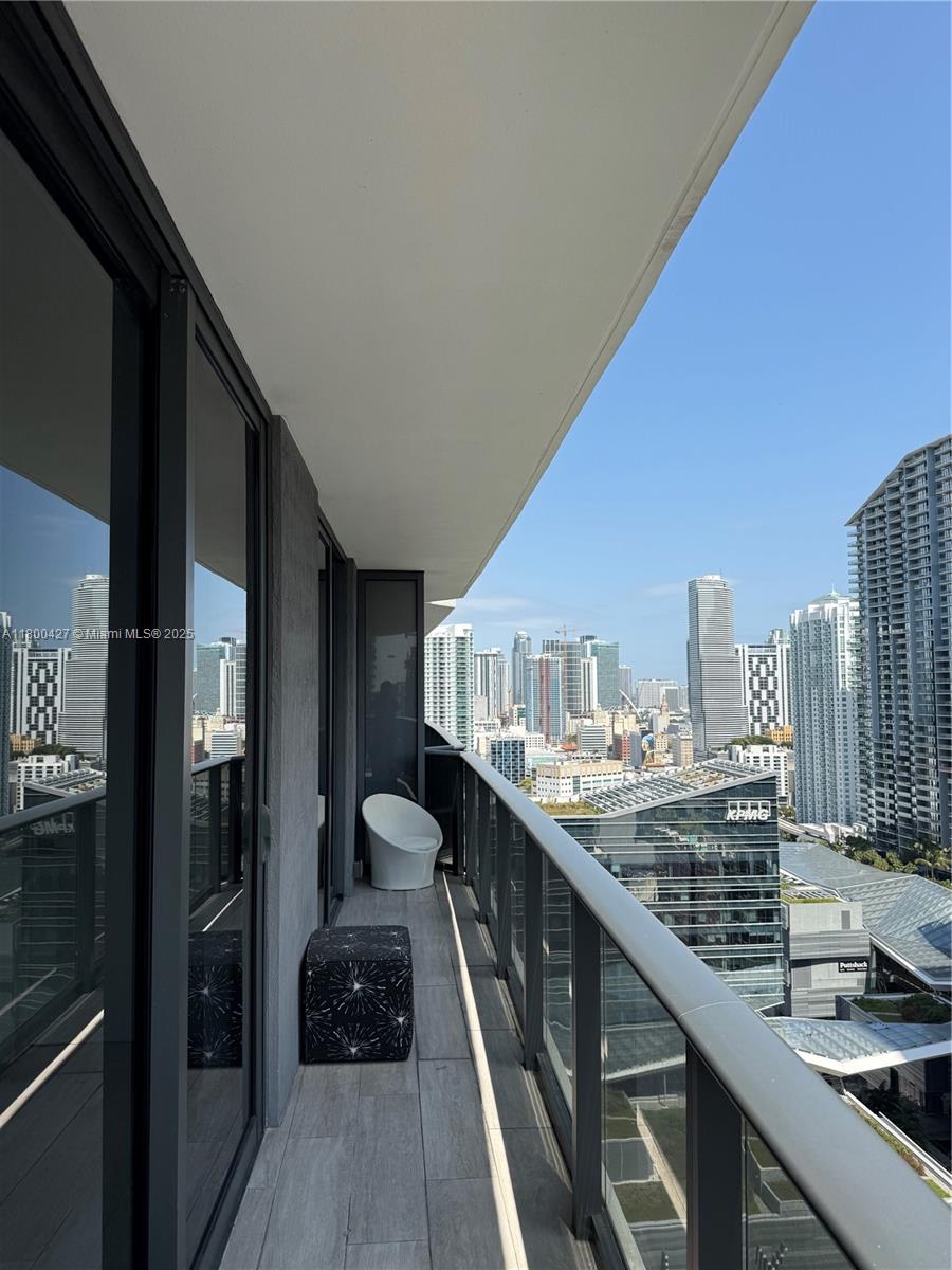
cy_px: 635
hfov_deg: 56.8
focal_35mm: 24
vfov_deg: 71.6
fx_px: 880
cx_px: 476
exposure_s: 1/3953
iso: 80
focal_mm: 6.76
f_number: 1.78
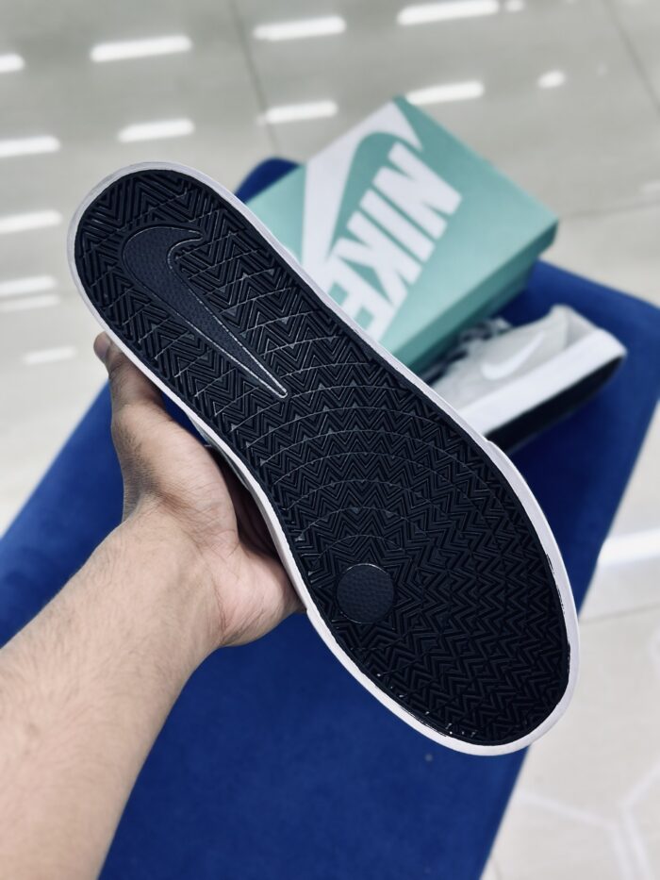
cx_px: 330
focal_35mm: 48
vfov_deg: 39.7
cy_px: 440
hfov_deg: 30.3
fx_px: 1220
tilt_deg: -59.1
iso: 80
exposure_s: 1/100
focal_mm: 6.86
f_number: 1.78
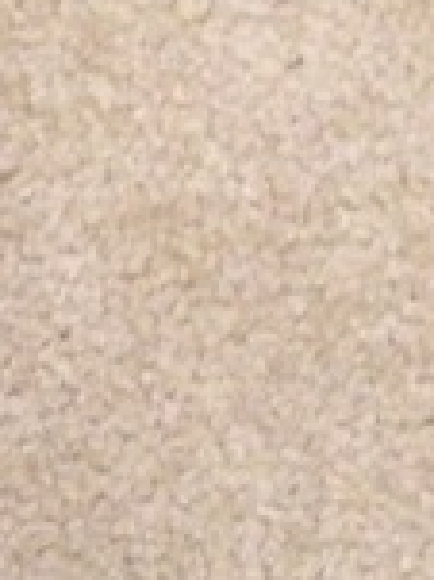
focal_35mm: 175
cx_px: -568
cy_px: 956
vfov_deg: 10.8
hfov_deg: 7.9
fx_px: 2930
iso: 320
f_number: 2.4
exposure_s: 1/20
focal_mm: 4.12
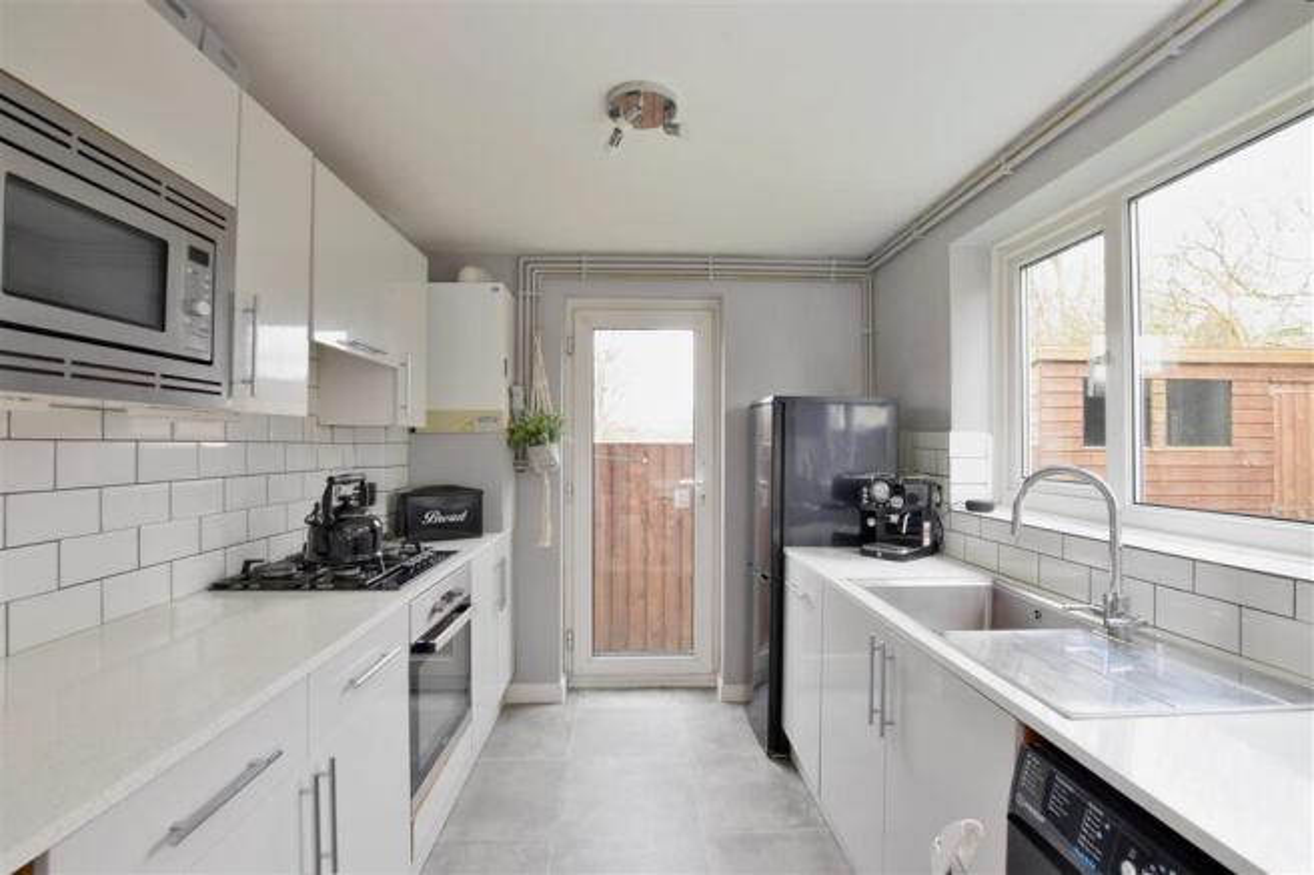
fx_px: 547
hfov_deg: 100.4
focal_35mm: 15
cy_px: 438
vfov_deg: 77.3
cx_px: 657
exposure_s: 1/5
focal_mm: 10
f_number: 11
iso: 400
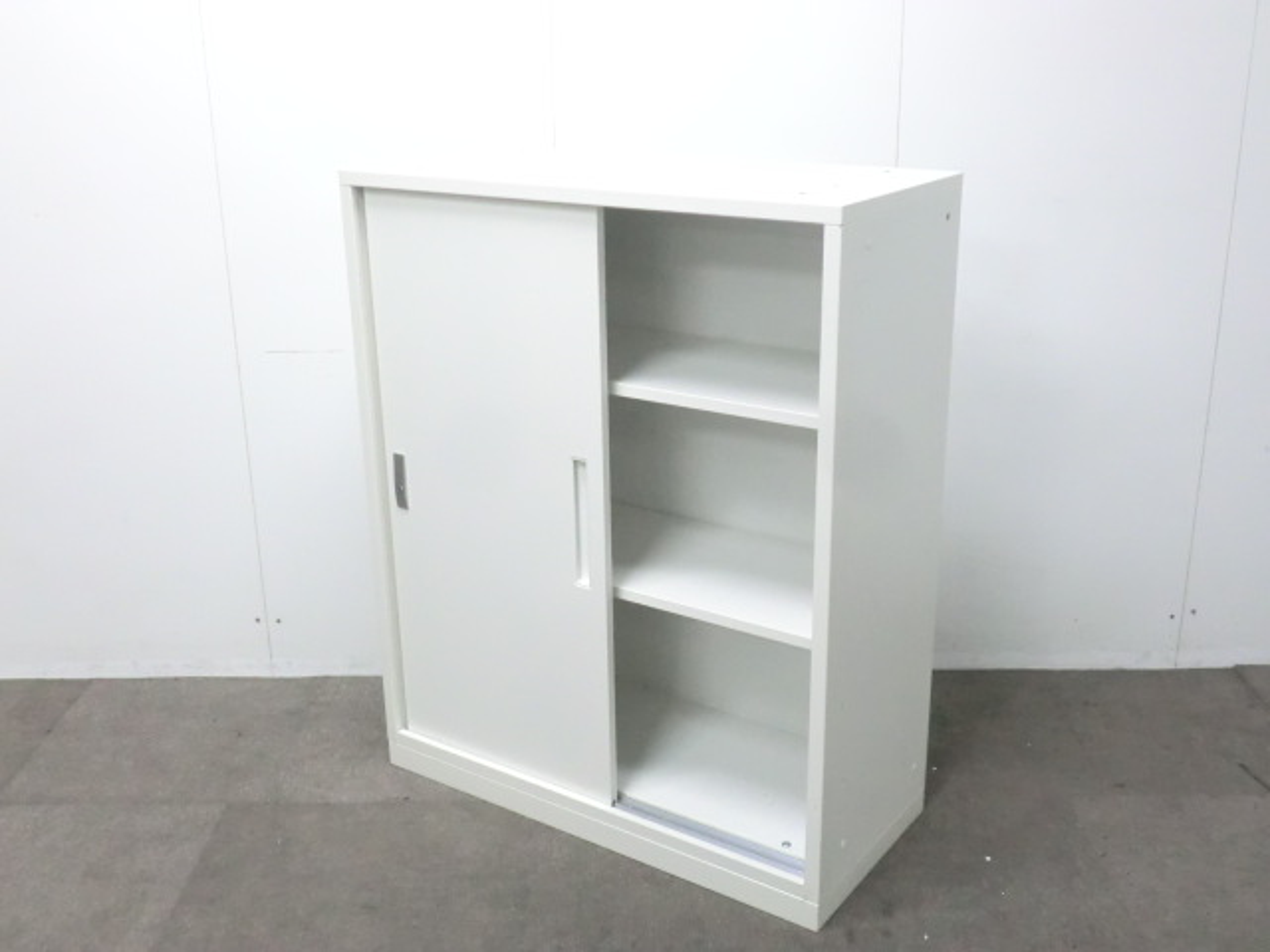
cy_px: 476
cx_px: 635
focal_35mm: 38
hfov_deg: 49.0
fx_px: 1394
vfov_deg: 37.7
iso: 800
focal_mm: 6.9
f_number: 3.9
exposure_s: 1/50
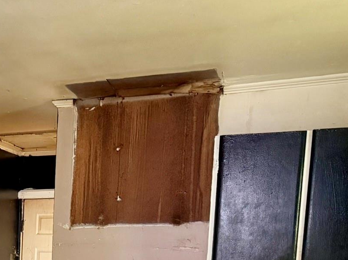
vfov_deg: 21.8
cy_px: 329
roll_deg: -1.4
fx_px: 613
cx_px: -54
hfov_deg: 28.2
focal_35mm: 61
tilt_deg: -6.6
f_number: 1.78
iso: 800
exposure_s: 1/43
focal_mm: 6.76
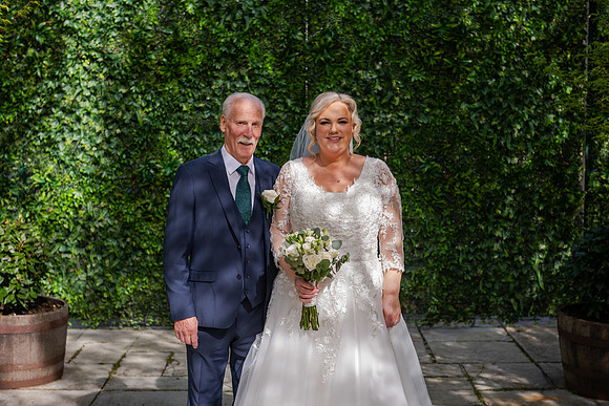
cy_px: 203
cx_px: 304
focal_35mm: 62
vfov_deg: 21.9
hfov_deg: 32.4
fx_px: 1049
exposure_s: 1/250
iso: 100
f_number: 5
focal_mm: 62
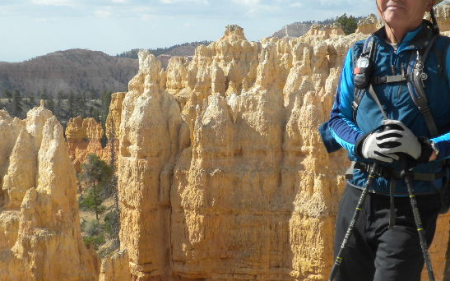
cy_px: 122
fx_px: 1141
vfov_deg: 14.1
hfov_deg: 22.3
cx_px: 205
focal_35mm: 93
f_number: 4.7
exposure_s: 1/350
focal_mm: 10.7
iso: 64
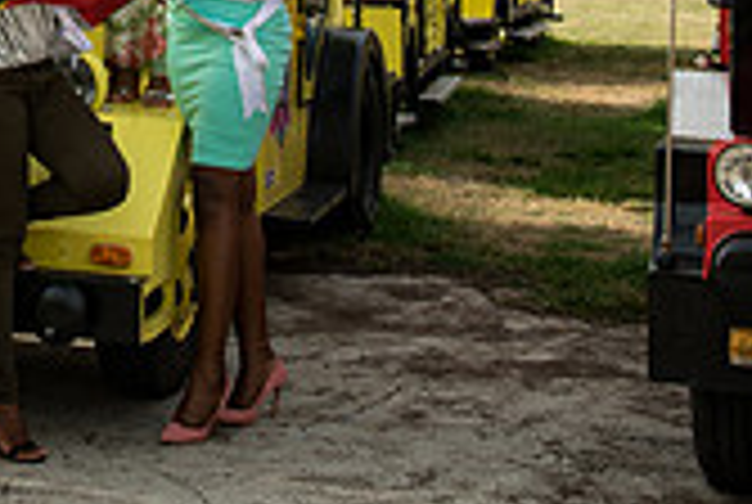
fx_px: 2469
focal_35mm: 118
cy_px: -308
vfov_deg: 11.1
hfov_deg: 16.8
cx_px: -81
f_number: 6.3
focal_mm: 34
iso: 80
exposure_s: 1/125
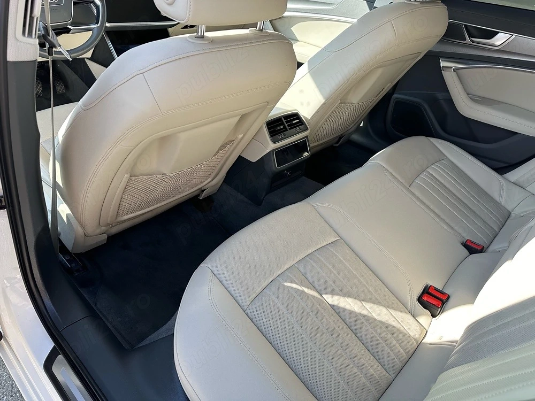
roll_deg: -5.9
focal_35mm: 24
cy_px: 200
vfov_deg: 56.8
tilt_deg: -35.4
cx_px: 268
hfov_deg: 71.6
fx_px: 371
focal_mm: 6.86
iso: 80
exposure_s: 1/429
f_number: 1.78
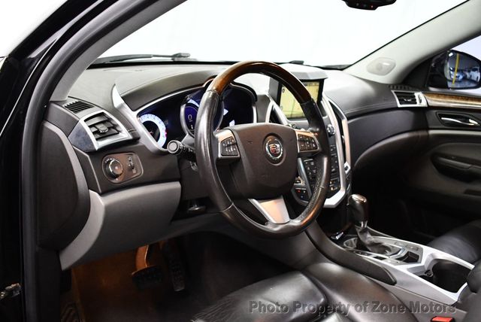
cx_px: 240
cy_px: 161
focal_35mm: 36
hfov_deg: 53.1
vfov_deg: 36.9
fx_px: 481
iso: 3200
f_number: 3.5
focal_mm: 18
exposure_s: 1/80
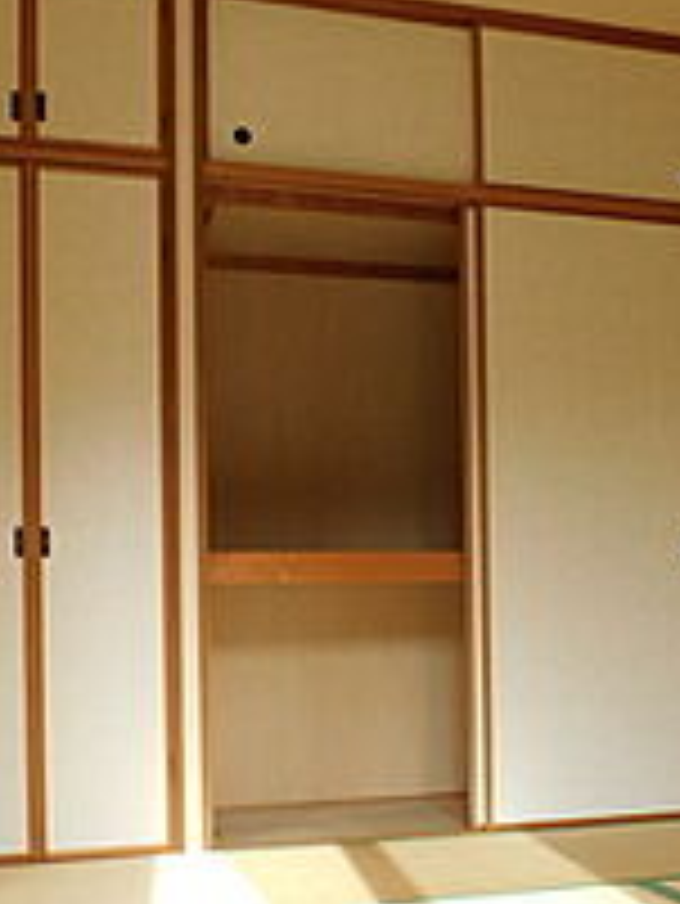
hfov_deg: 25.9
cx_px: 576
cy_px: 621
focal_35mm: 55
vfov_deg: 34.5
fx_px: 1439
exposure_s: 1/100
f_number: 3
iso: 125
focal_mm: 4
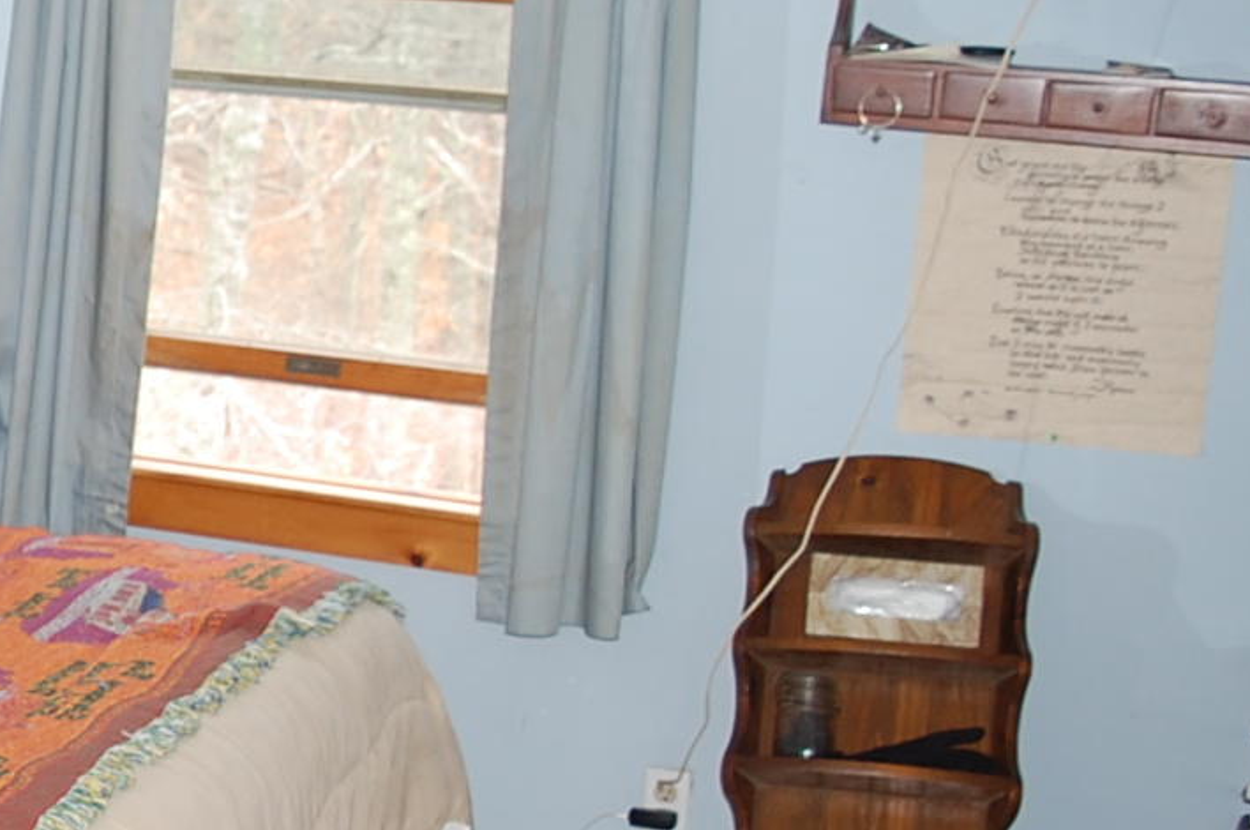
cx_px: -664
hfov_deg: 20.1
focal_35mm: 86
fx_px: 2982
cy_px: 570
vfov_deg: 15.8
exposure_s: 1/60
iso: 200
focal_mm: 18
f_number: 3.5
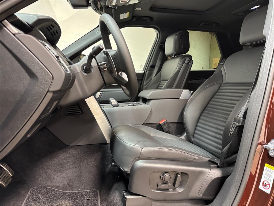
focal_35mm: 26
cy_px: 103
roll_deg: -3.4
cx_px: 137
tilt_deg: -5.4
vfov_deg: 53.1
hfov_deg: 67.3
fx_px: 206
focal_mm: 5.96
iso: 250
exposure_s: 1/60
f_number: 1.6
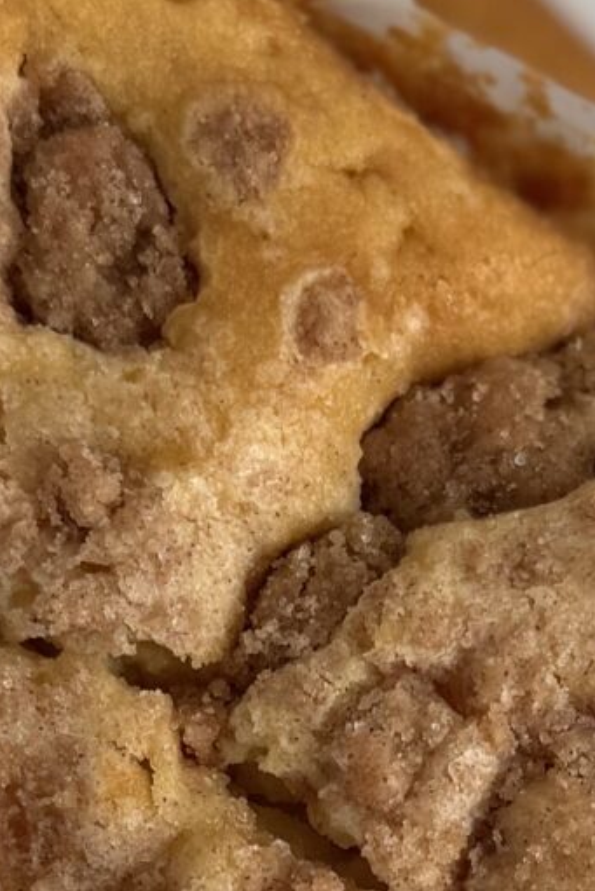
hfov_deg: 10.9
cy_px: 1058
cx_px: 513
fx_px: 3097
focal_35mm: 125
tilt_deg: -82.7
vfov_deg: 15.8
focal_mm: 6.76
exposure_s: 1/258
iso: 64
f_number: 1.78
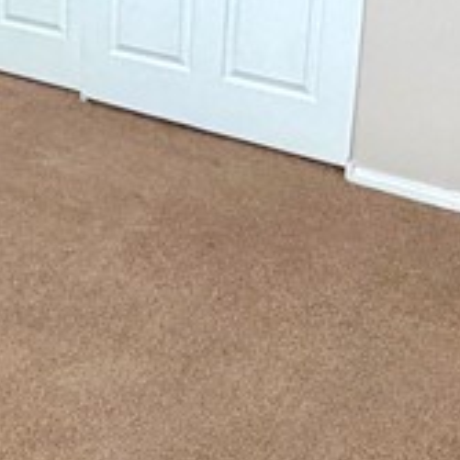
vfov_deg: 21.8
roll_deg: +3.7
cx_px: -185
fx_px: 1143
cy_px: -22
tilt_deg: -17.0
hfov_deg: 20.3
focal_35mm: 76
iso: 160
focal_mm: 2.22
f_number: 2.2
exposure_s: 1/121
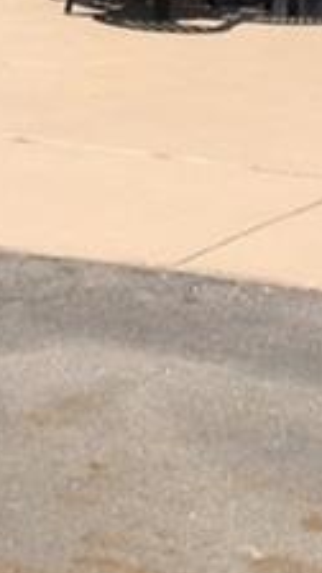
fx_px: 2641
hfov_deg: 6.9
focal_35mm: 174
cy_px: -251
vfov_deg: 11.9
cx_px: 514
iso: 50
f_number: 2.4
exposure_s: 1/2160
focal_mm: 4.28
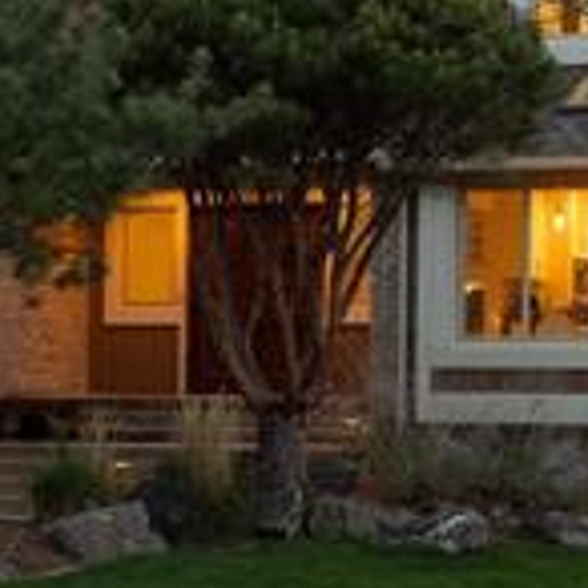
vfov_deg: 11.2
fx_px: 2998
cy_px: 274
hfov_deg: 11.2
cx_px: 117
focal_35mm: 156
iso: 400
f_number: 8
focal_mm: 42
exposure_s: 1/4
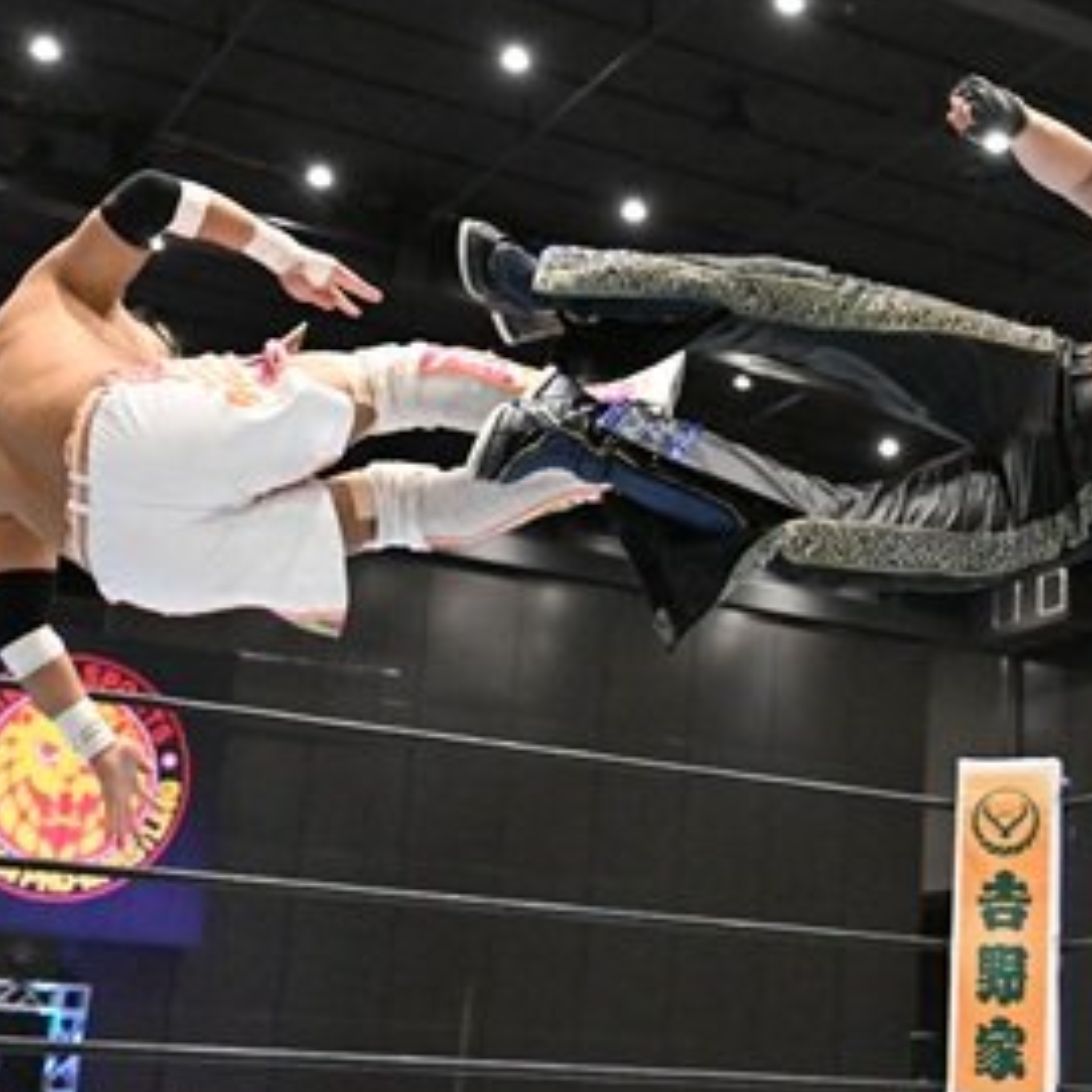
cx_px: 895
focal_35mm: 62
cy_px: 439
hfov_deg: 27.1
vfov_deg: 27.7
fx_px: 2213
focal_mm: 33
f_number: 4
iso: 16000
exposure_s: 1/800
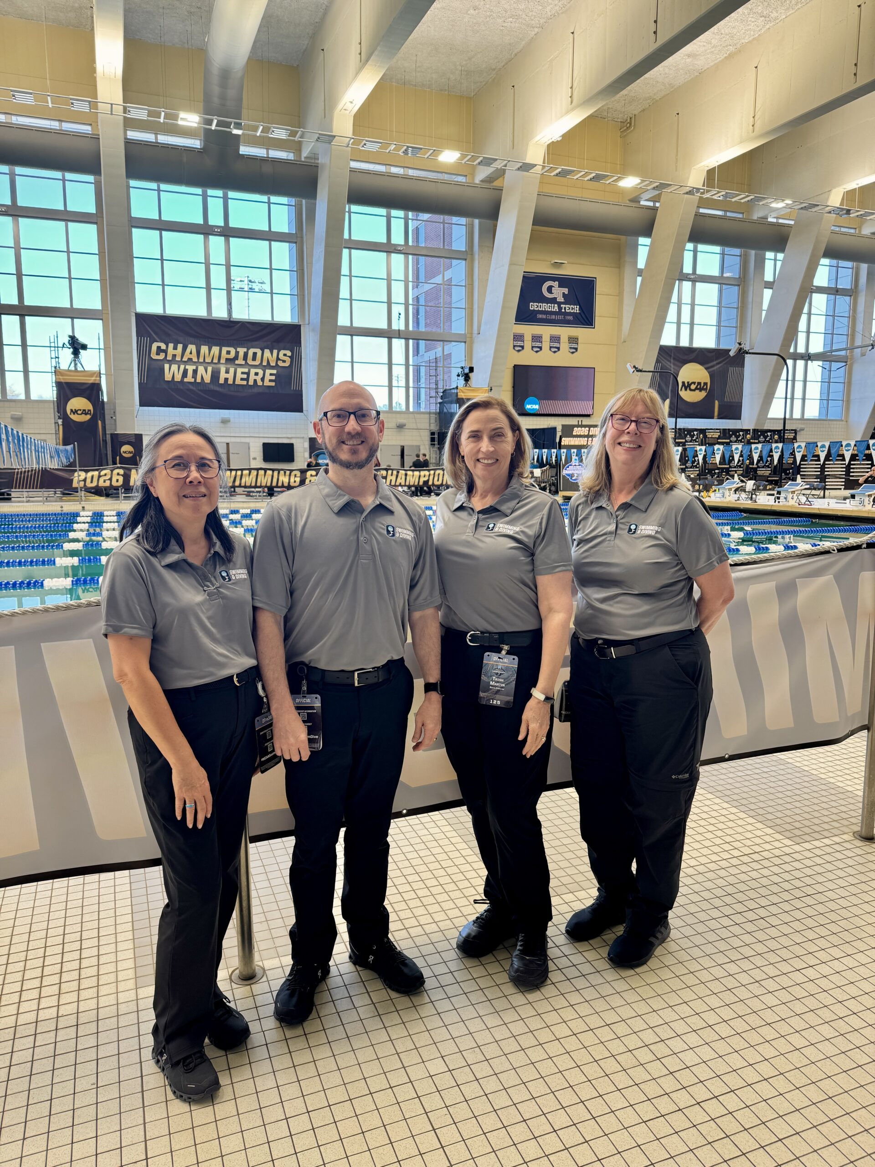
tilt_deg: -7.6
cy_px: 584
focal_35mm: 24
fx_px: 809
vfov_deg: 71.6
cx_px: 438
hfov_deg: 56.8
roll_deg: +0.9
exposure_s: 1/121
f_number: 1.78
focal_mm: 6.76
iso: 80
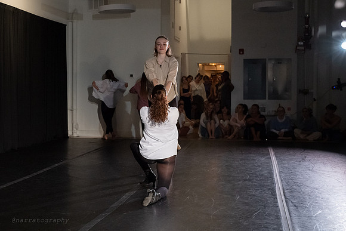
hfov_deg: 35.3
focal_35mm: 56
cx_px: 140
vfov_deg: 24.0
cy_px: 98
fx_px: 542
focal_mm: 47
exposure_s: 1/400
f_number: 4
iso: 6400
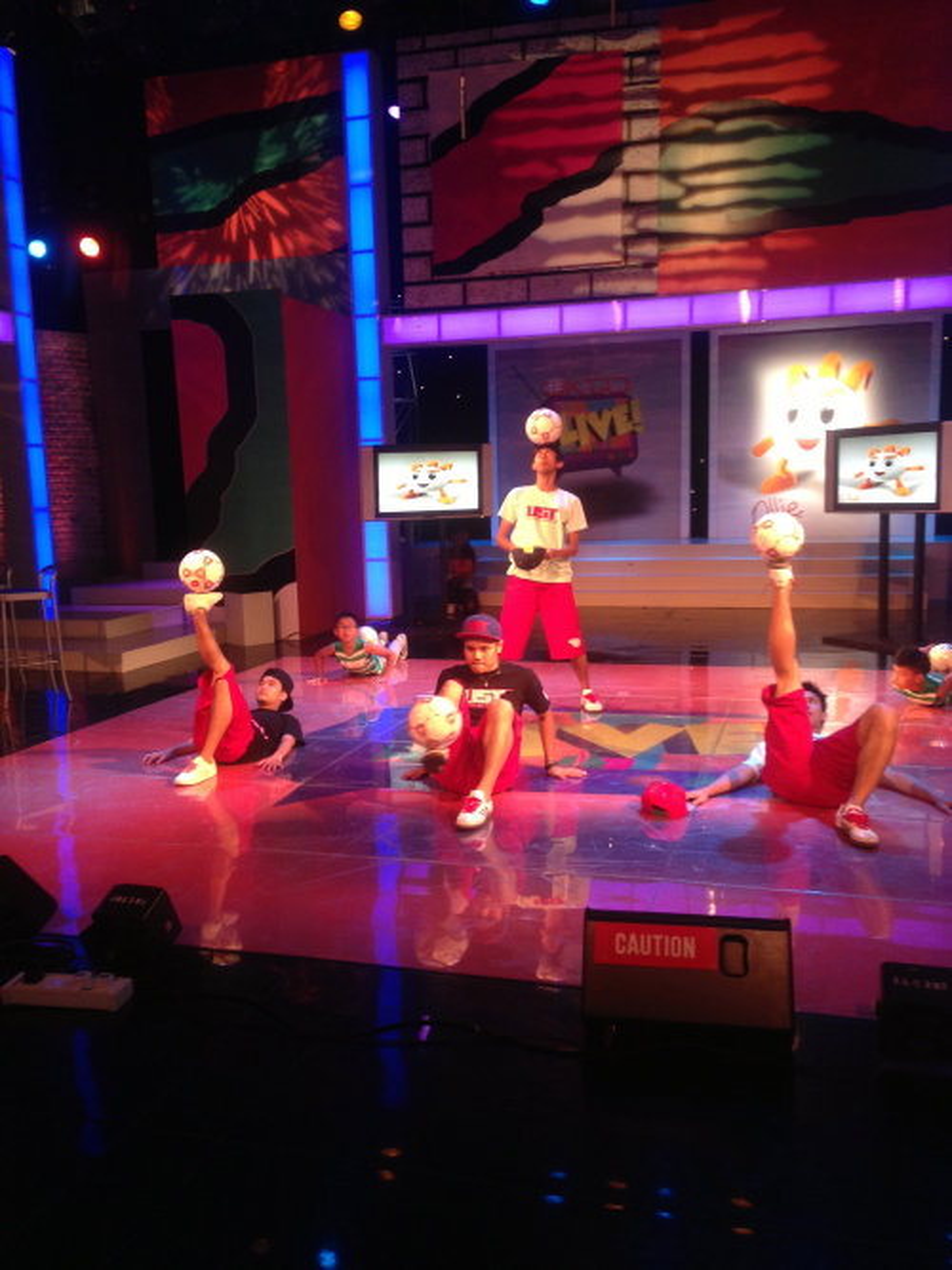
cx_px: 476
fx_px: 1210
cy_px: 635
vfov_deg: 55.4
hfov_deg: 42.9
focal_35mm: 33
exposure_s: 1/20
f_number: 2.4
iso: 125
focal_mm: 4.13
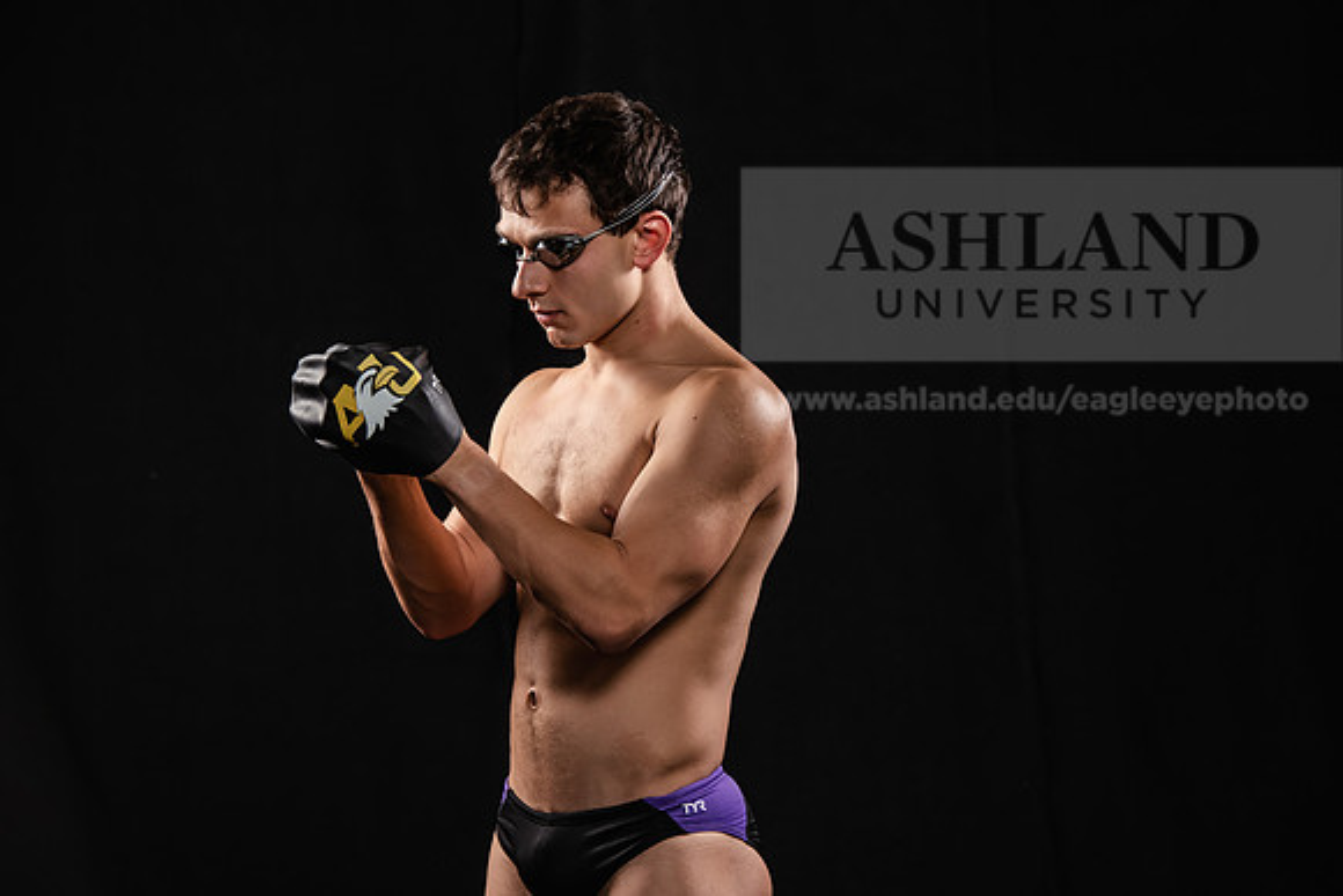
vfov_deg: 11.0
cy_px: 448
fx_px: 4664
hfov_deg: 16.4
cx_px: 672
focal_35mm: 125
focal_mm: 125
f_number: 6.3
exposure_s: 1/200
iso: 400
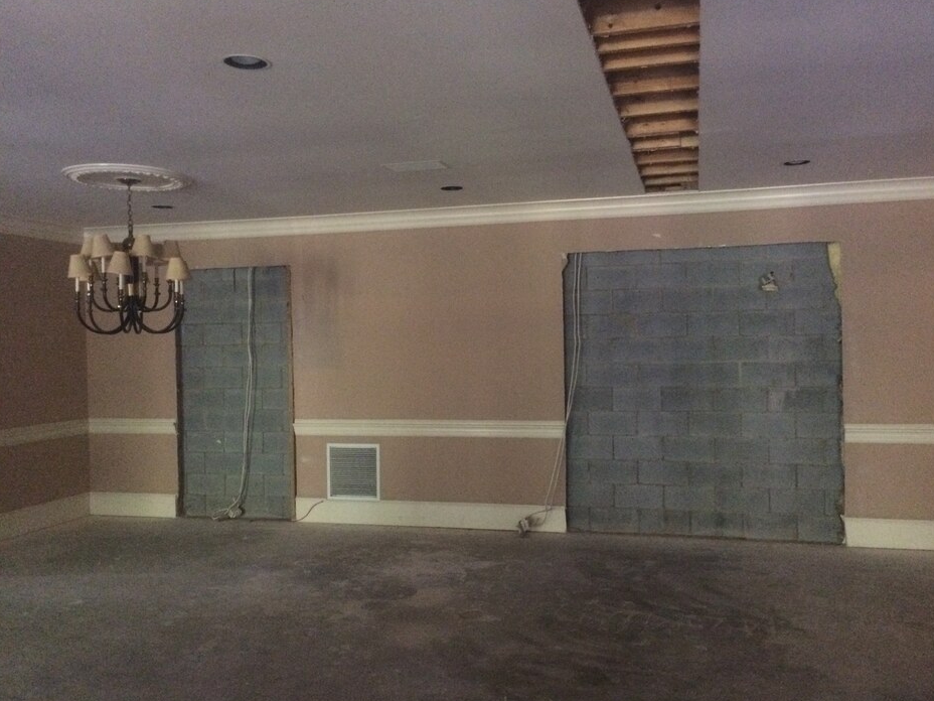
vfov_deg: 46.8
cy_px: 349
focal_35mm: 30
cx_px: 480
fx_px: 809
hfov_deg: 60.0
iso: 500
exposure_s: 1/15
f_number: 2.2
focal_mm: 4.15
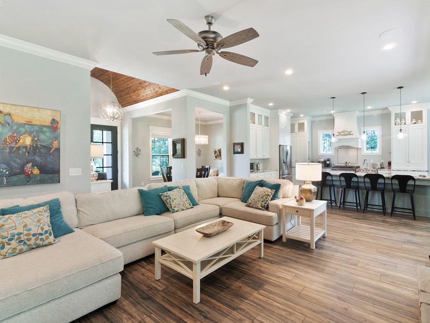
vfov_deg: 74.7
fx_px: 211
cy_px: 157
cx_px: 242
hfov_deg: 90.6
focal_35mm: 17
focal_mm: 10
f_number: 7.1
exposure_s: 1/10
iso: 320
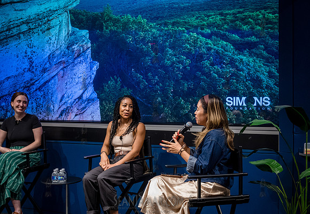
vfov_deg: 27.8
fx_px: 433
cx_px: 169
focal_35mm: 50
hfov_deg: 39.4
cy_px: 102
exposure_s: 1/200
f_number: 4
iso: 5000
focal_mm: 46
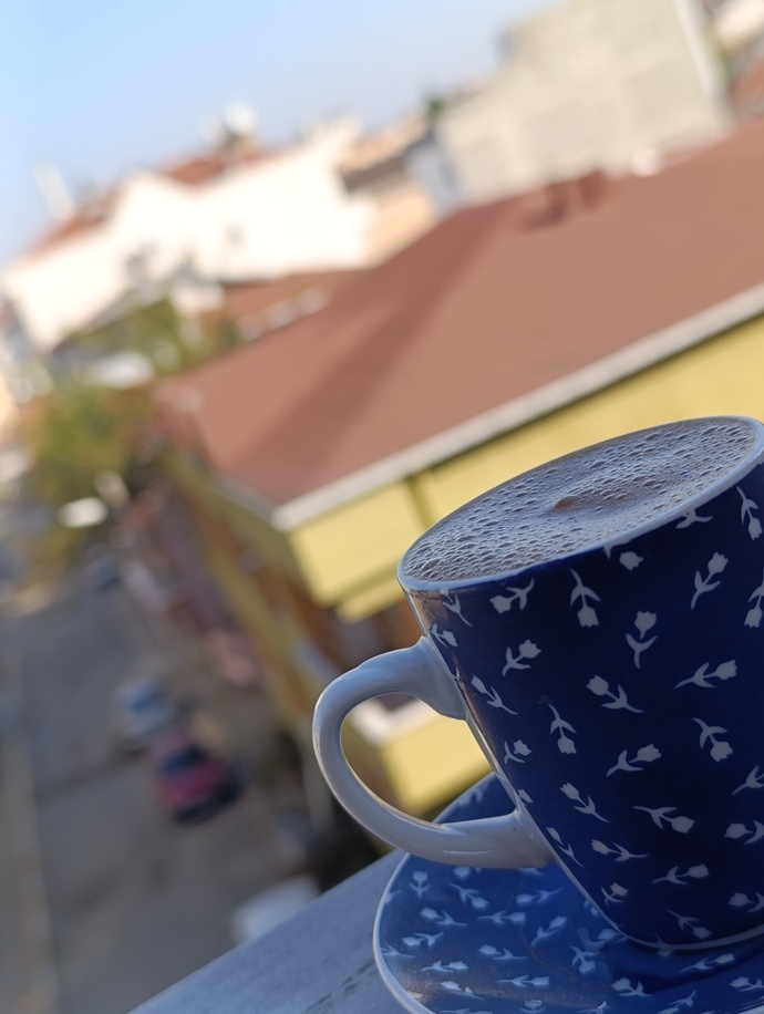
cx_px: 382
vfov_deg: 73.8
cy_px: 507
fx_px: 675
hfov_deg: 59.0
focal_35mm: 23
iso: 50
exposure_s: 1/322
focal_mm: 6.14
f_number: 1.6
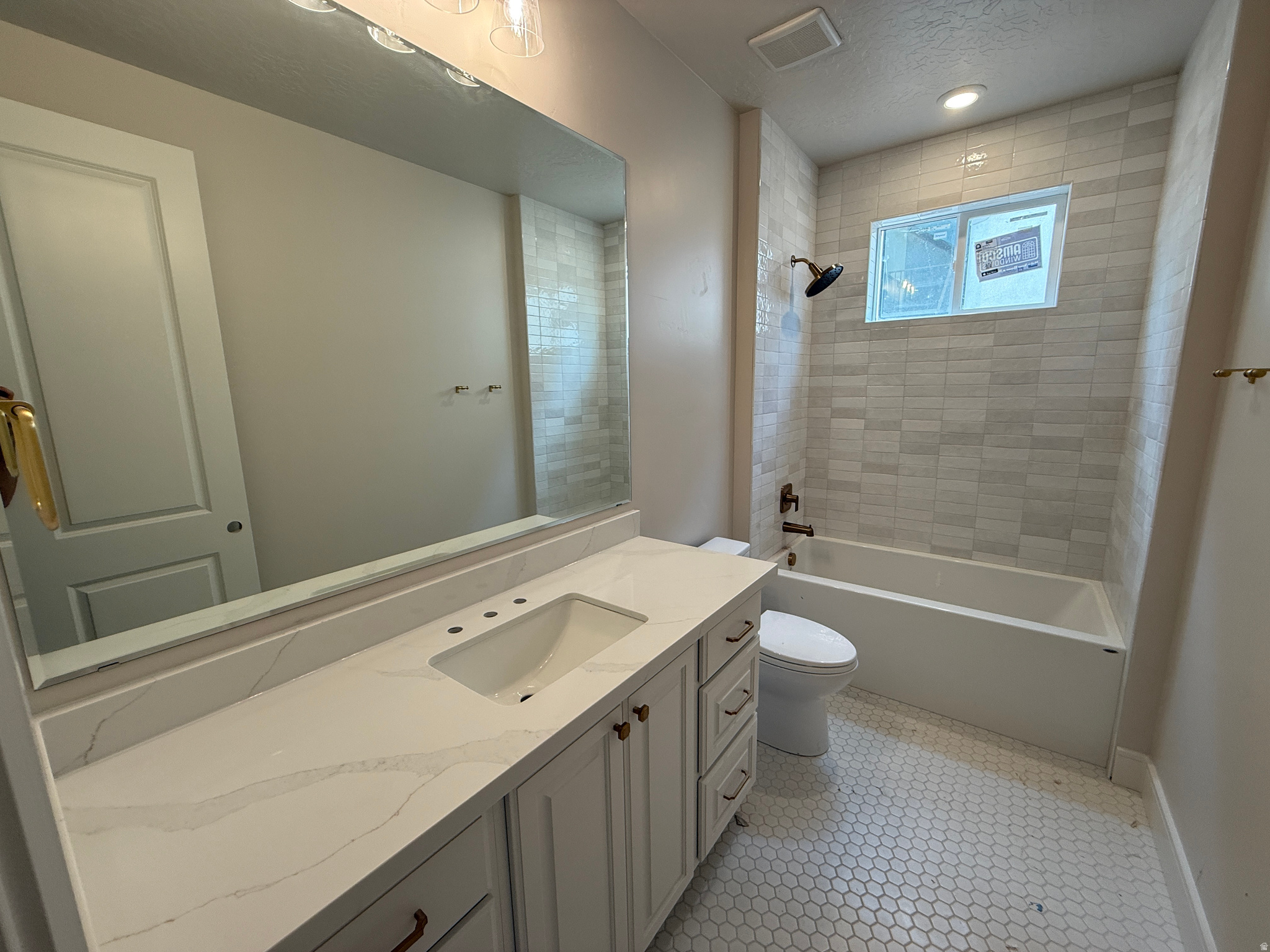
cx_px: 635
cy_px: 476
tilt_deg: -9.5
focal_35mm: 14
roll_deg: +1.8
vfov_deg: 85.7
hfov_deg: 102.1
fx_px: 514
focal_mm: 2.22
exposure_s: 1/120
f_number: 2.2
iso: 100
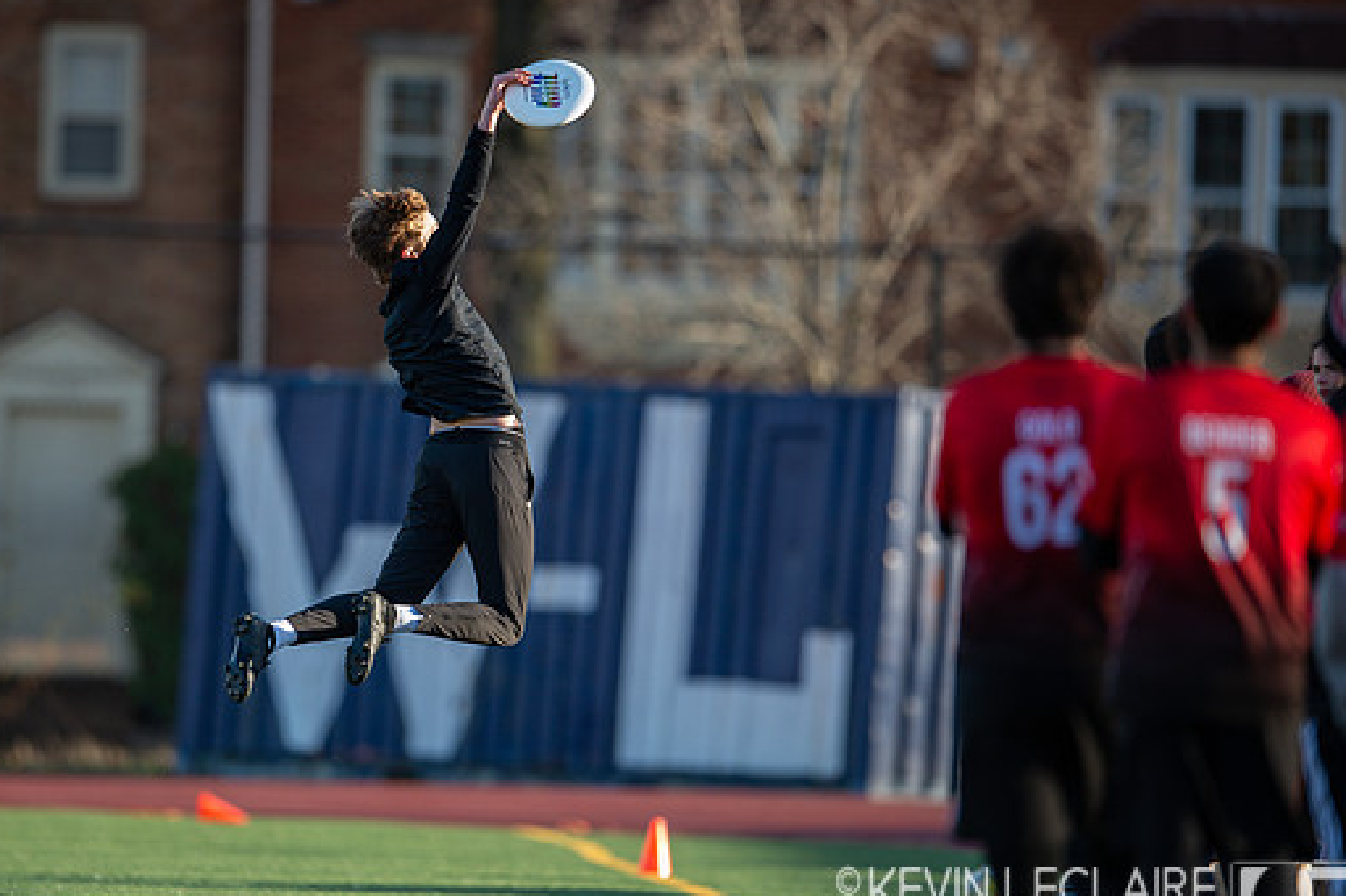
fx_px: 20556
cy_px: 483
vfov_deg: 2.5
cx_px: 500
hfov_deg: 3.8
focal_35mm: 550
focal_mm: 400
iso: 400
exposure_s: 1/1000
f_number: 2.8
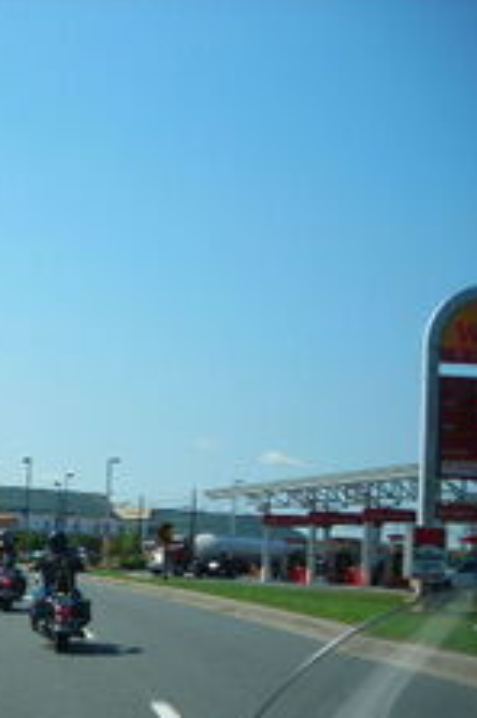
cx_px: -151
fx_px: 1415
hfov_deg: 17.8
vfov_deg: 28.3
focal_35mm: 71
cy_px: 477
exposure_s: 1/227
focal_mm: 6.3
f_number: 6.4
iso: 50
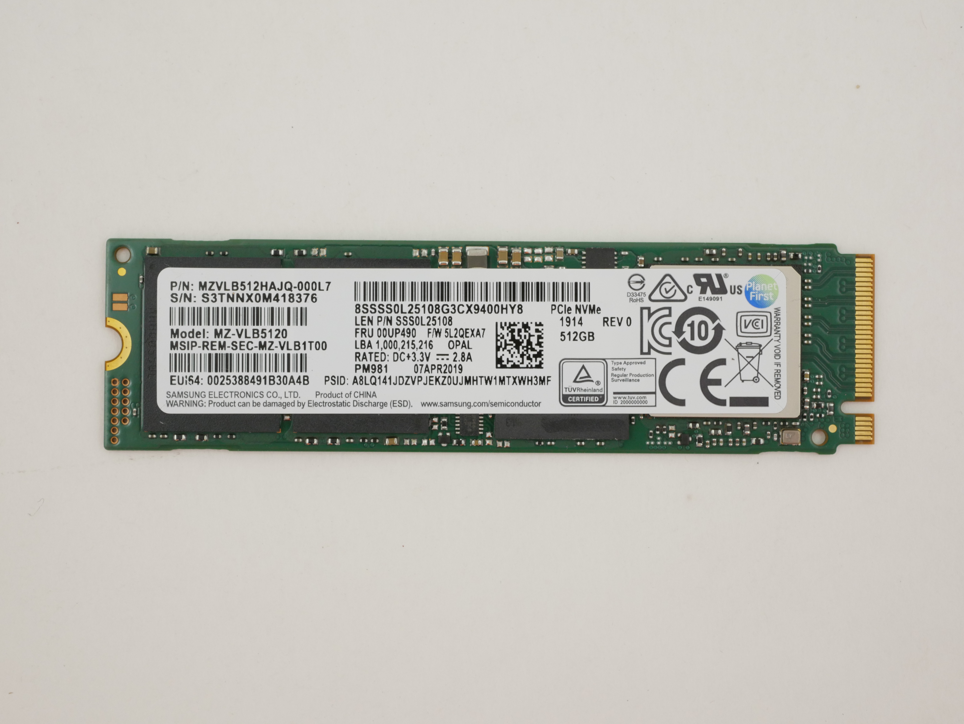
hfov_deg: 32.2
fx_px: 1672
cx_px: 482
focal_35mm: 60
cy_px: 362
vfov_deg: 24.4
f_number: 6.3
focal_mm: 30
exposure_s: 1/160
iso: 800
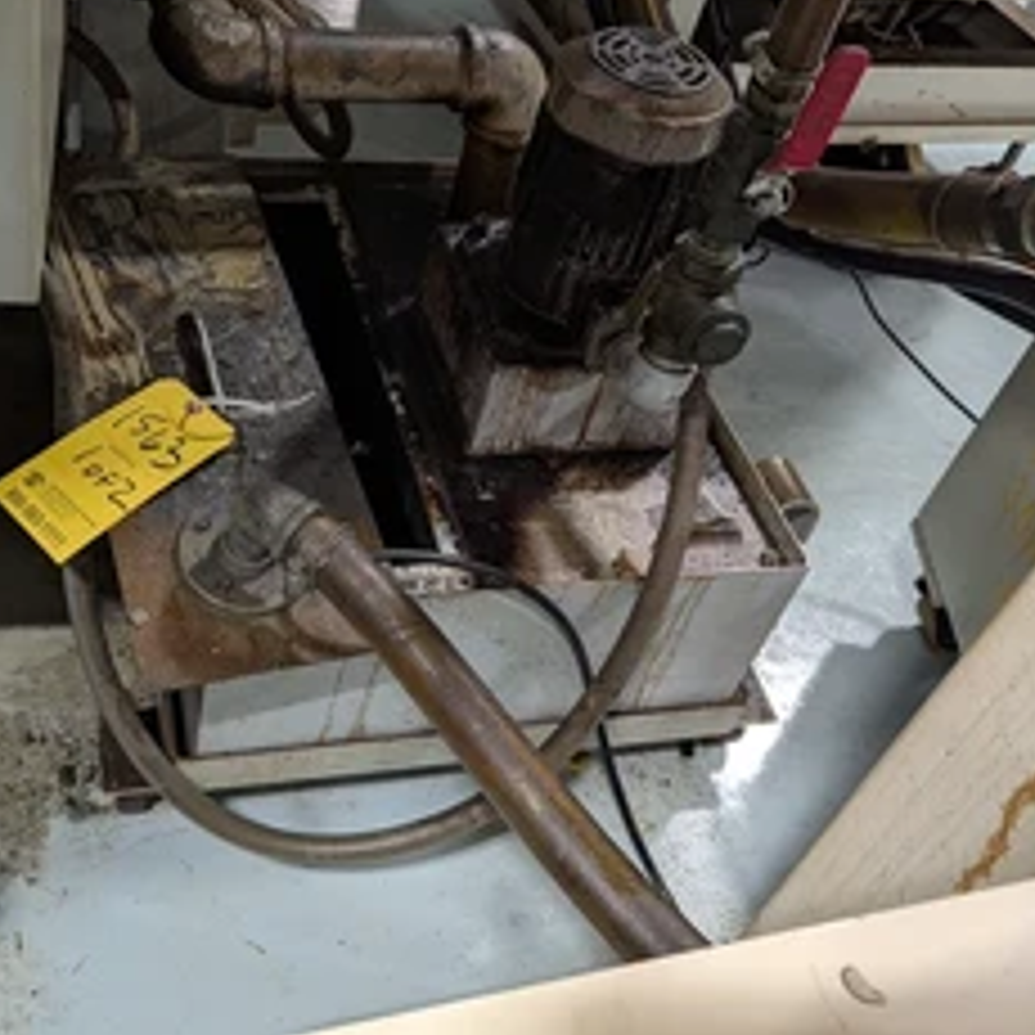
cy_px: 362
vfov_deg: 44.4
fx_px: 1252
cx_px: 356
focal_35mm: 37
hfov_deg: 44.4
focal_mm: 6.9
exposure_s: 1/446
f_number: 1.68
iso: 810
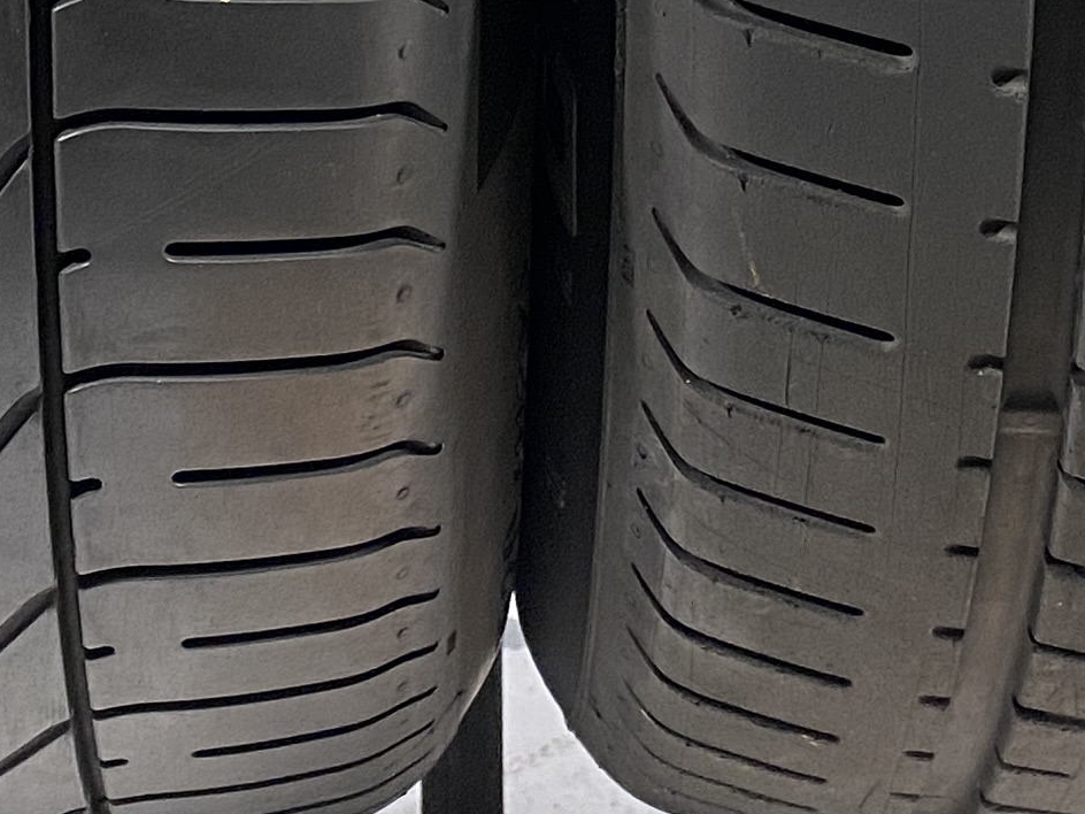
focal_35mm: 111
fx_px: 3479
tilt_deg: +1.3
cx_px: 488
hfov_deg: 17.7
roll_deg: -0.3
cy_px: -834
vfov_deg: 11.9
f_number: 1.8
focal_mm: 4.25
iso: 64
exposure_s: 1/50
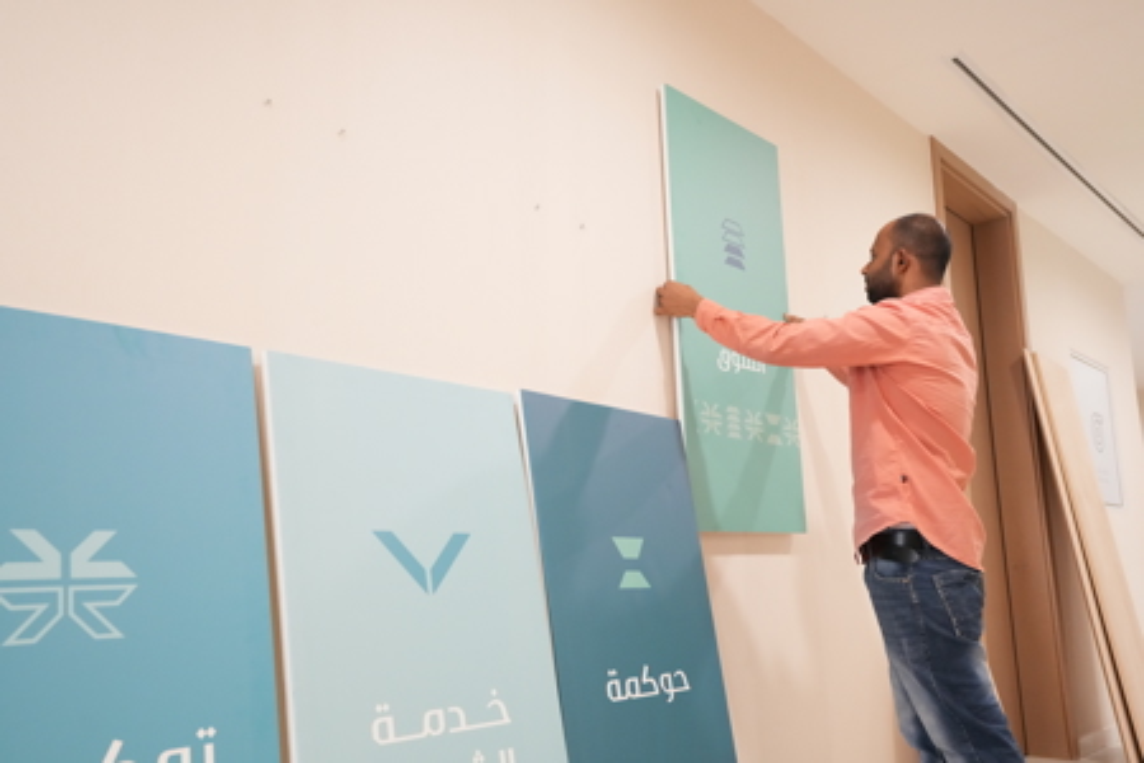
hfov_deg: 58.7
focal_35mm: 32
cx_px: 572
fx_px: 1017
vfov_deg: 41.1
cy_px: 382
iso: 4000
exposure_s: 1/135
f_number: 4.5
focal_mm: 32
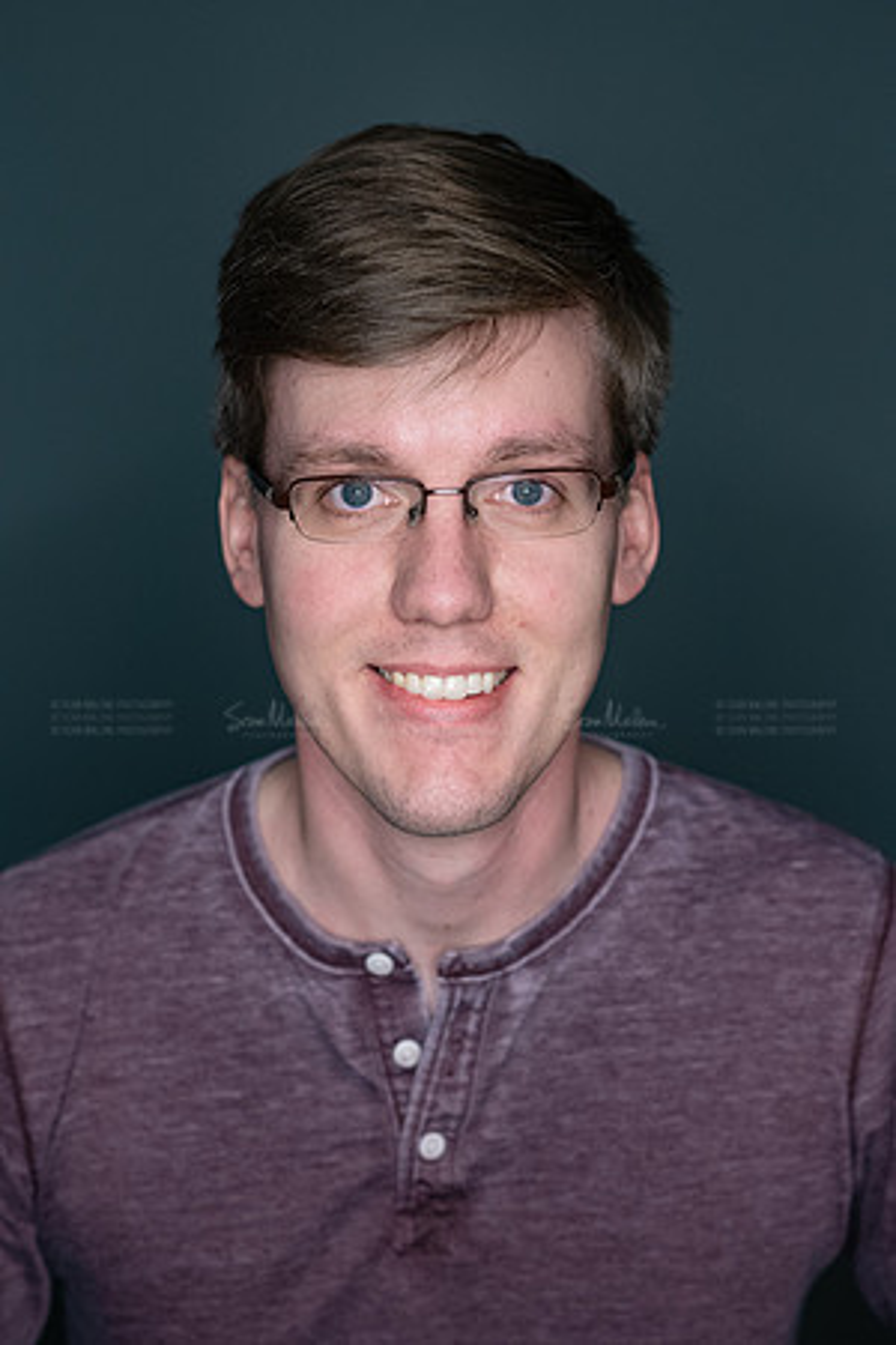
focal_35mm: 85
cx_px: 448
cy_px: 672
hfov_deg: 16.1
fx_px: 3173
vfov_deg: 23.9
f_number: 3.5
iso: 2000
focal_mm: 85
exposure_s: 1/250
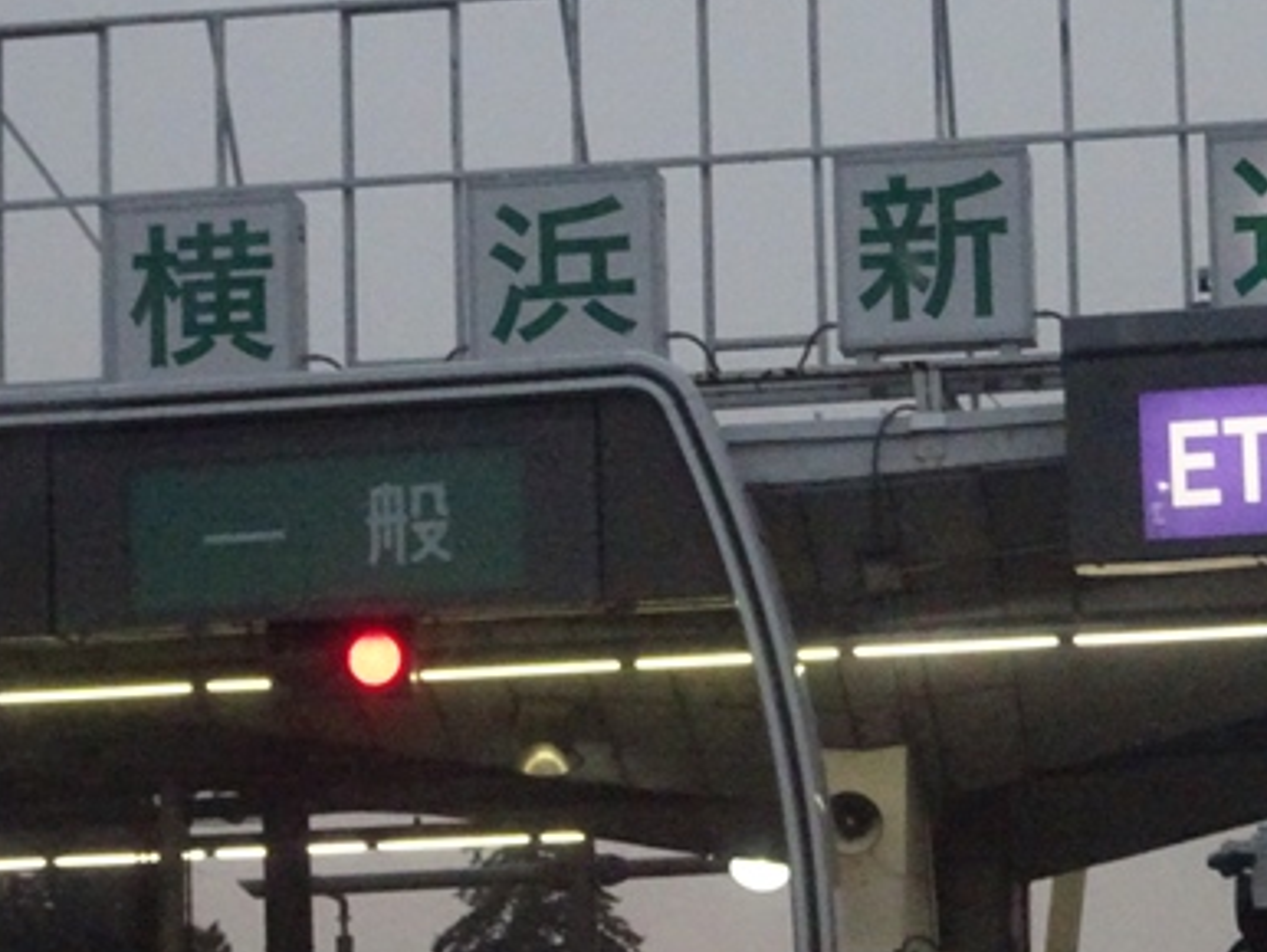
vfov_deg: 10.9
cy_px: 688
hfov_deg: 14.5
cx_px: 896
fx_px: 4981
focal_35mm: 136
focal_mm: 12.87
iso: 2000
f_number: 5
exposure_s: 1/250
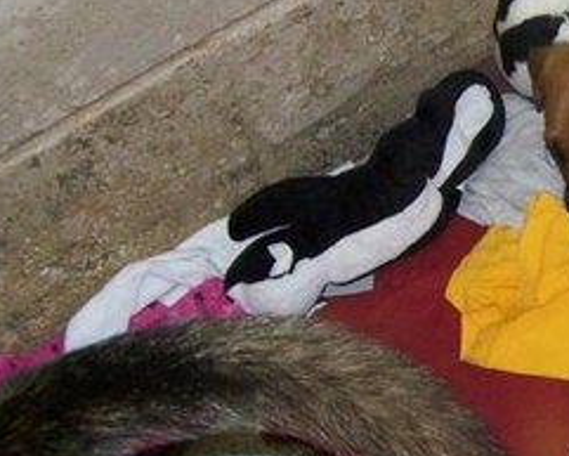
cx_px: 772
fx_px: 1887
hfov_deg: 16.1
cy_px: 138
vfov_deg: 13.7
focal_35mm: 112
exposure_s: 1/64
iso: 200
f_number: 2.7
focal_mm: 6
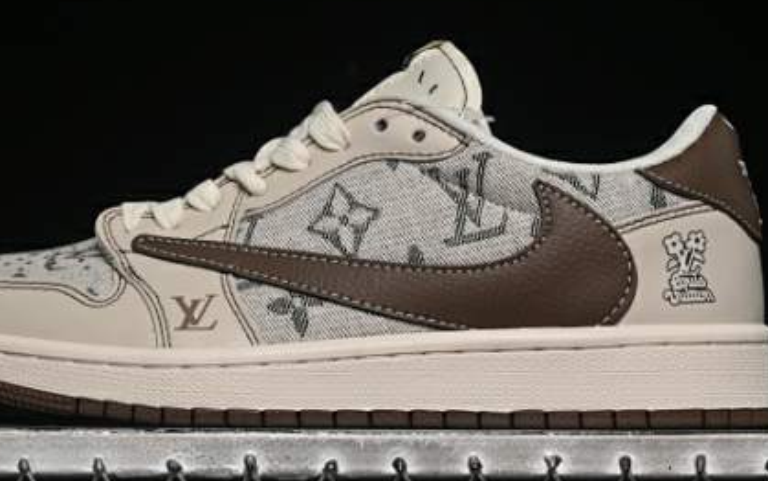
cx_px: 346
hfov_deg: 15.7
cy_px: 154
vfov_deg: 9.8
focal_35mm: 133
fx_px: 2784
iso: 160
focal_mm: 50
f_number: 7.1
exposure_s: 1/60
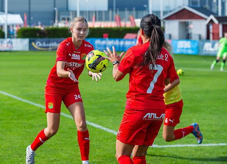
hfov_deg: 15.0
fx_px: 861
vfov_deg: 10.8
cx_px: 72
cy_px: 60
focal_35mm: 133
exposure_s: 1/1600
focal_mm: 100
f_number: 4.5
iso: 500
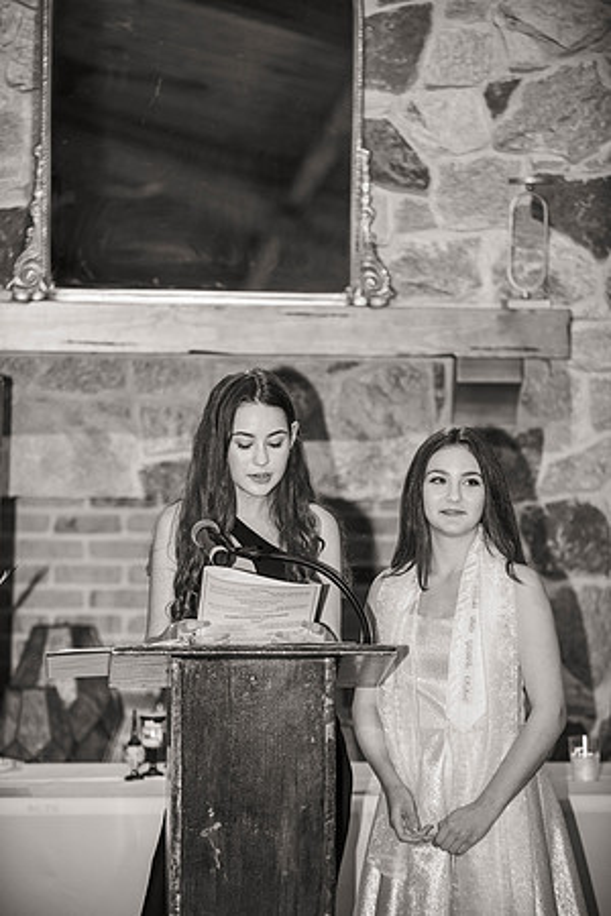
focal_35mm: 125
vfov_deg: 16.4
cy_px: 458
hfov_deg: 11.0
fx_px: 3182
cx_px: 306
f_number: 2.8
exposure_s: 1/125
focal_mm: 125
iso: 800
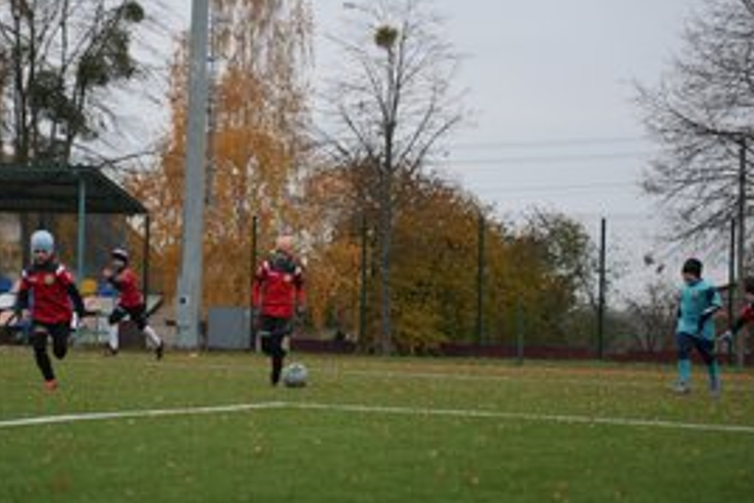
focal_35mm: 112
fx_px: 2347
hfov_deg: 18.2
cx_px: 276
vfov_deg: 12.2
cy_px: 305
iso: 2000
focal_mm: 75
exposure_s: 1/800
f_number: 3.2
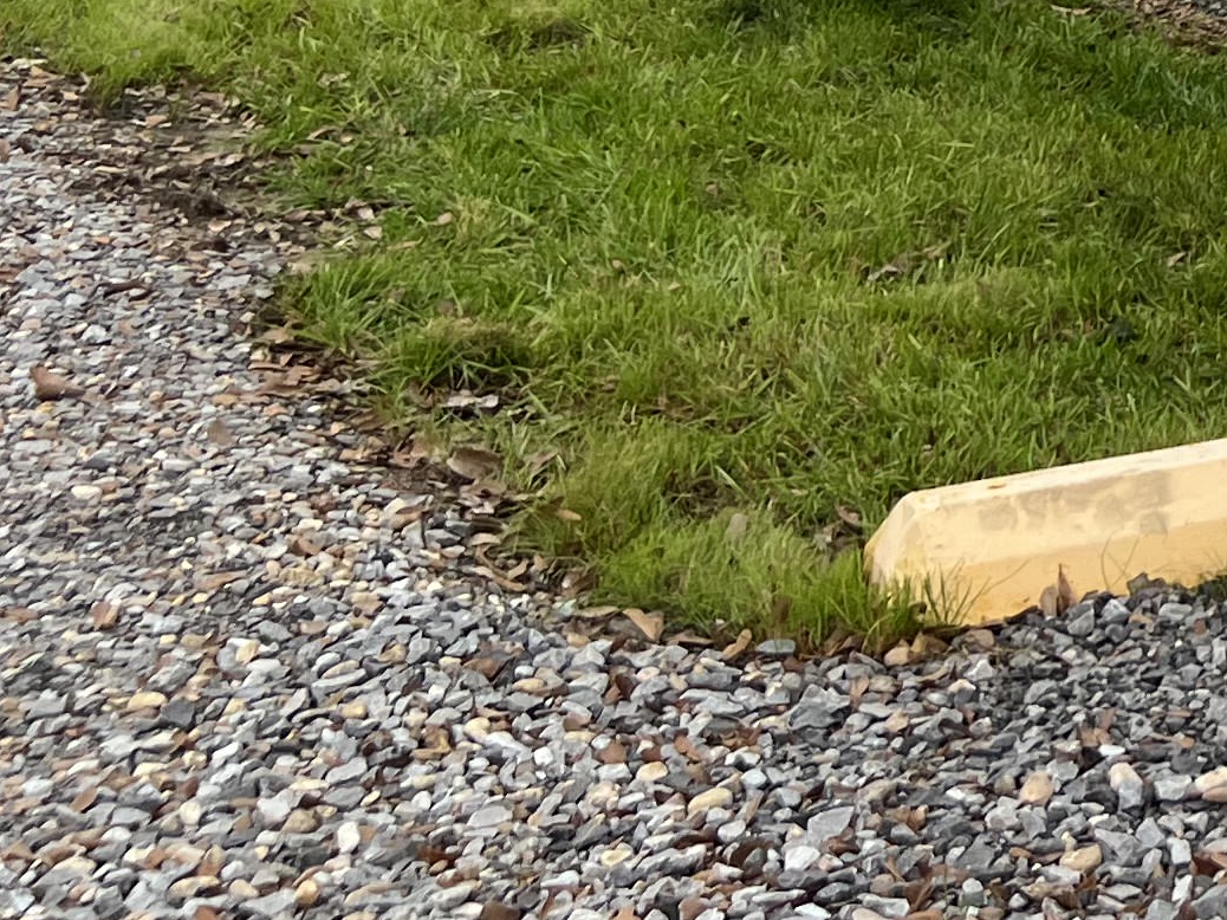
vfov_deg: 13.2
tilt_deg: +0.6
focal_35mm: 101
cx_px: 1975
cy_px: -759
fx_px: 3579
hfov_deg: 17.1
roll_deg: -0.7
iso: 32
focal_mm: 5.7
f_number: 1.5
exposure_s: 1/121
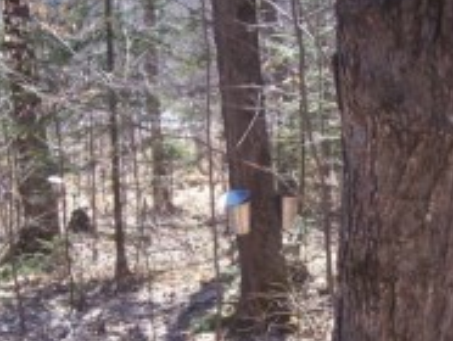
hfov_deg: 26.4
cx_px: 321
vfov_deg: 20.1
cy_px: 248
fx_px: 957
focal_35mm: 73
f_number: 2.7
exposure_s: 1/350
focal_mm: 5.6
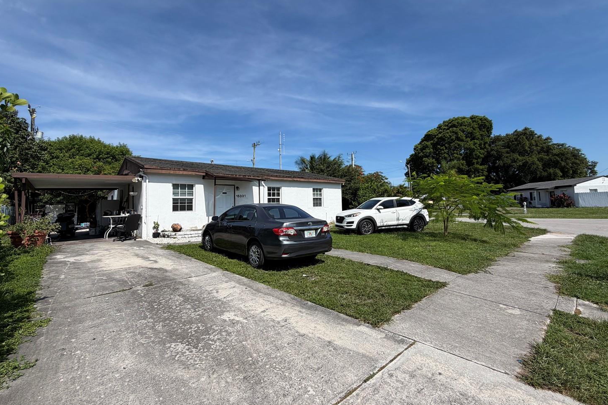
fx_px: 270
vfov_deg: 73.6
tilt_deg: +4.0
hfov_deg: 96.6
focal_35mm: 16
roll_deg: +1.6
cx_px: 325
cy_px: 186
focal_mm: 2.22
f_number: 2.2
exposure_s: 1/1105
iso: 20
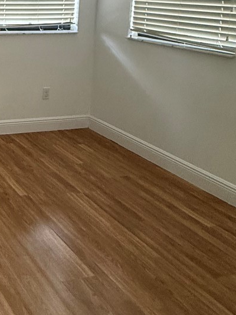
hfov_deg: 26.8
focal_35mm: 42
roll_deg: -1.3
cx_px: -97
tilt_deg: -5.0
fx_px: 382
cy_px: 28
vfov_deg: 41.1
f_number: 2.2
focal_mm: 2.22
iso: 400
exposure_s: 1/60
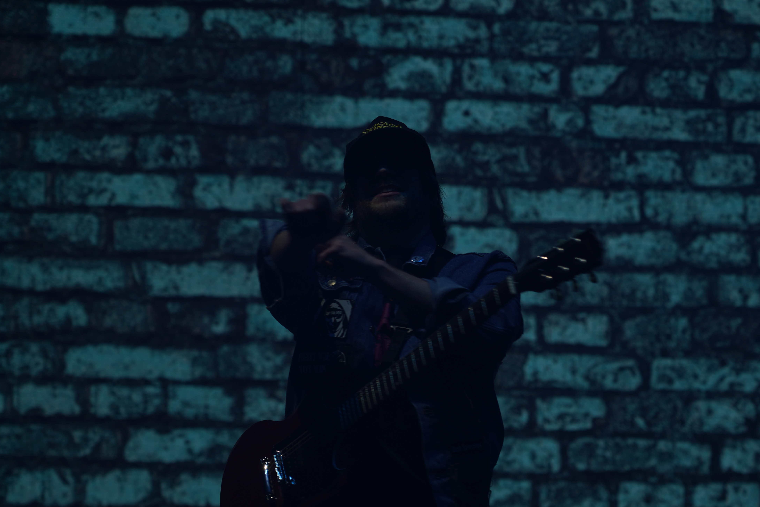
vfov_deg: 9.5
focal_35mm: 144
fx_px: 3040
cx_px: 447
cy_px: 300
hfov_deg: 14.2
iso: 100
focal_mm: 105
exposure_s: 1/160
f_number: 4.5
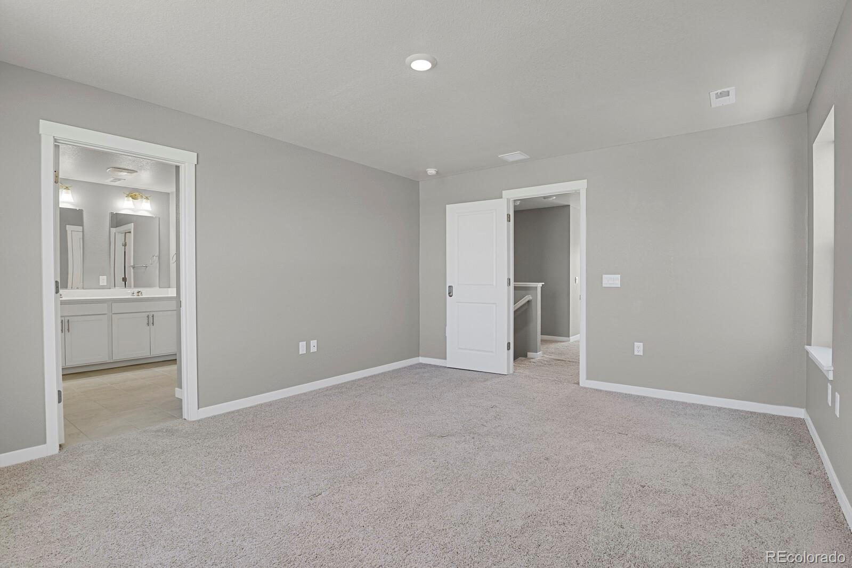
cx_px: 426
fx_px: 402
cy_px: 284
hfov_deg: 93.3
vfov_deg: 70.4
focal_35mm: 17
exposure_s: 1/20
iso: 5000
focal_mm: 17
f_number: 8
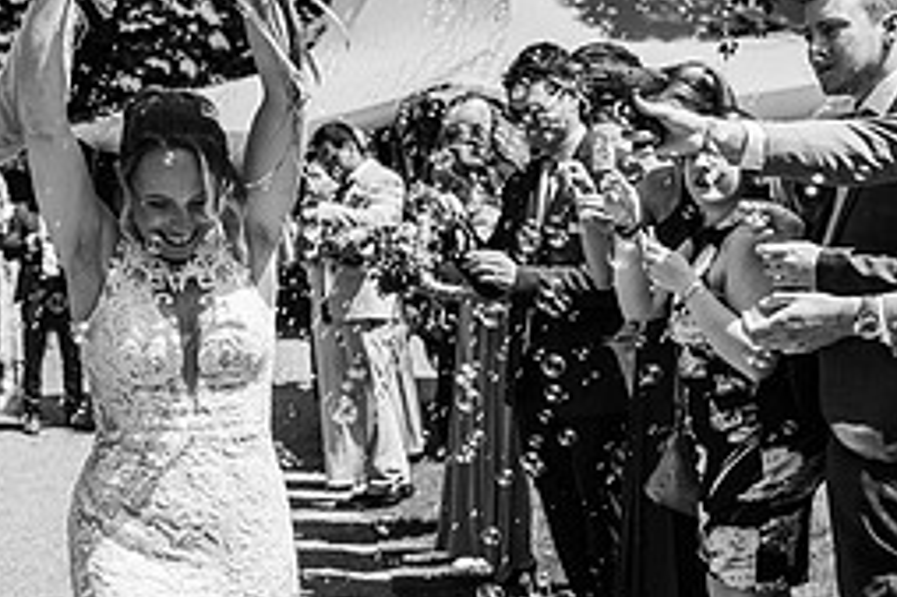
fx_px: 1992
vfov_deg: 17.0
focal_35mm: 80
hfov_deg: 24.0
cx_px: -46
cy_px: 304
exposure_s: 1/1250
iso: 100
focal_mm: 35
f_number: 4.5
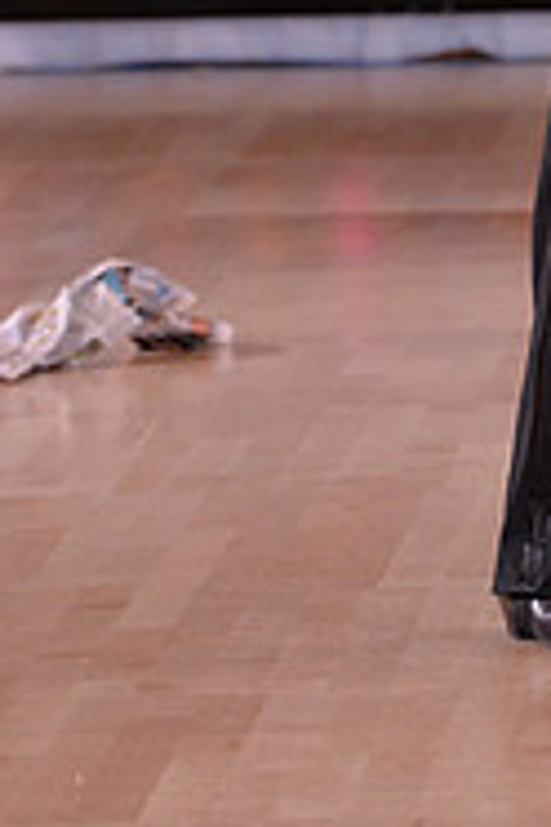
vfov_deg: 3.3
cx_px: 584
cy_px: -222
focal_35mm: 622
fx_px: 14279
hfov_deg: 2.2
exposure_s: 1/250
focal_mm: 200
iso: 2000
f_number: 5.6
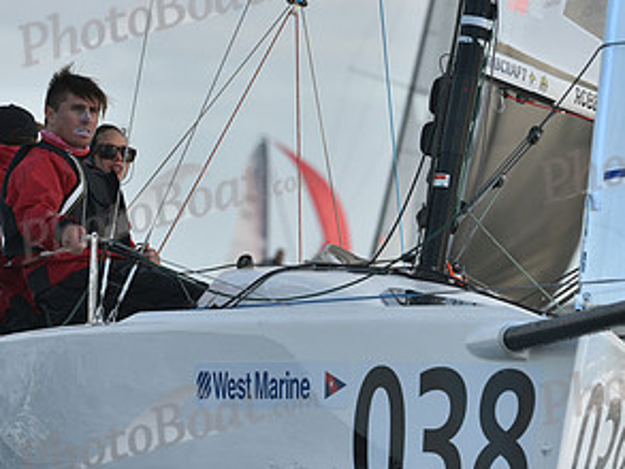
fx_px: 8255
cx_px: 431
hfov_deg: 4.3
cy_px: 289
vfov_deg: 3.3
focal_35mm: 457
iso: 320
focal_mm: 240
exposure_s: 1/1000
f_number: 7.1
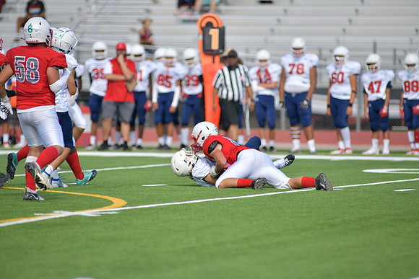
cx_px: 210
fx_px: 3492
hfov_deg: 6.9
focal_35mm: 300
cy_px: 140
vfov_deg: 4.6
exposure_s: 1/2000
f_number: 3.5
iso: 180
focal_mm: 300
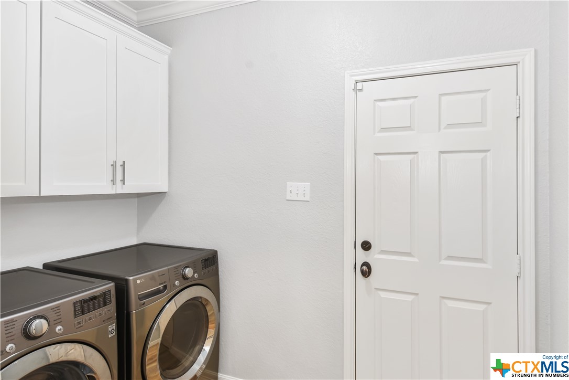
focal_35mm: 18
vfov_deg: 67.4
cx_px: 284
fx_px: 284
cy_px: 190
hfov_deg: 90.0
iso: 100
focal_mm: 12
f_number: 8
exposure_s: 1/1.67
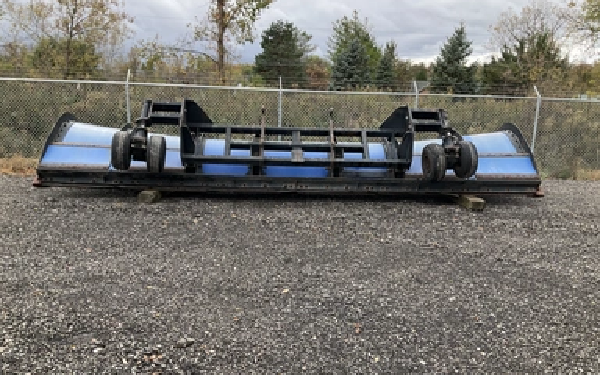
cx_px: 300
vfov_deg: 39.3
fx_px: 523
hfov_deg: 59.7
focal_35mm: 32
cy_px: 217
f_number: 1.8
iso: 25
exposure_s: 1/465
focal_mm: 3
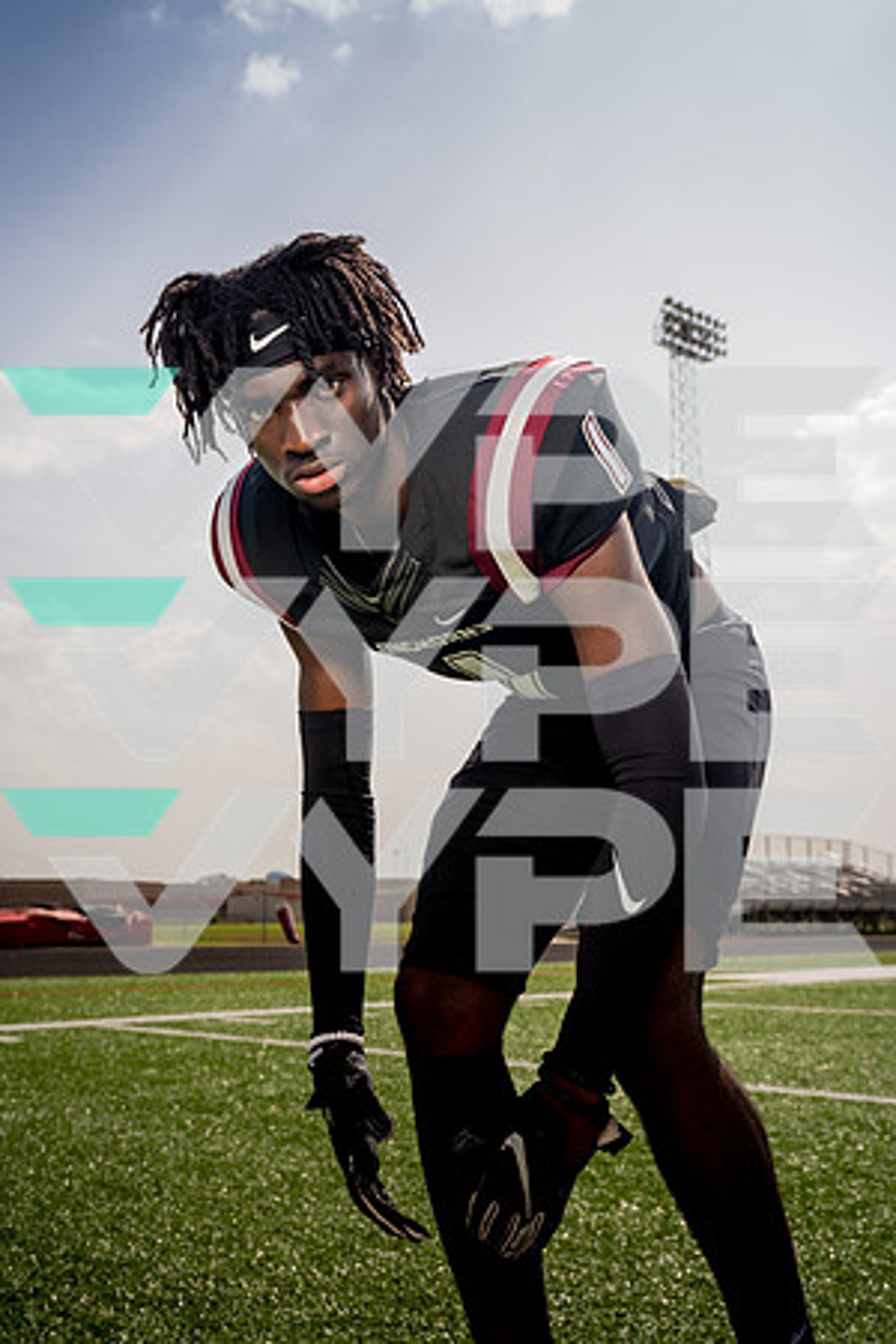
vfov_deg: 50.7
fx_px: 1419
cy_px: 672
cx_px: 448
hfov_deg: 35.1
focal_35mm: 38
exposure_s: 1/250
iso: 100
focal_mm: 38
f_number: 8
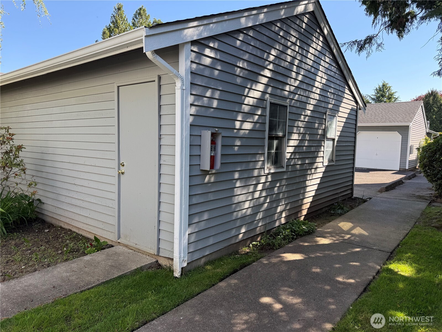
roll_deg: +0.1
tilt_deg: -4.3
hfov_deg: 71.6
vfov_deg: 56.8
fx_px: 306
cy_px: 166
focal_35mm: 24
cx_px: 221
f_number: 1.78
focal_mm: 6.76
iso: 80
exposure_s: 1/671
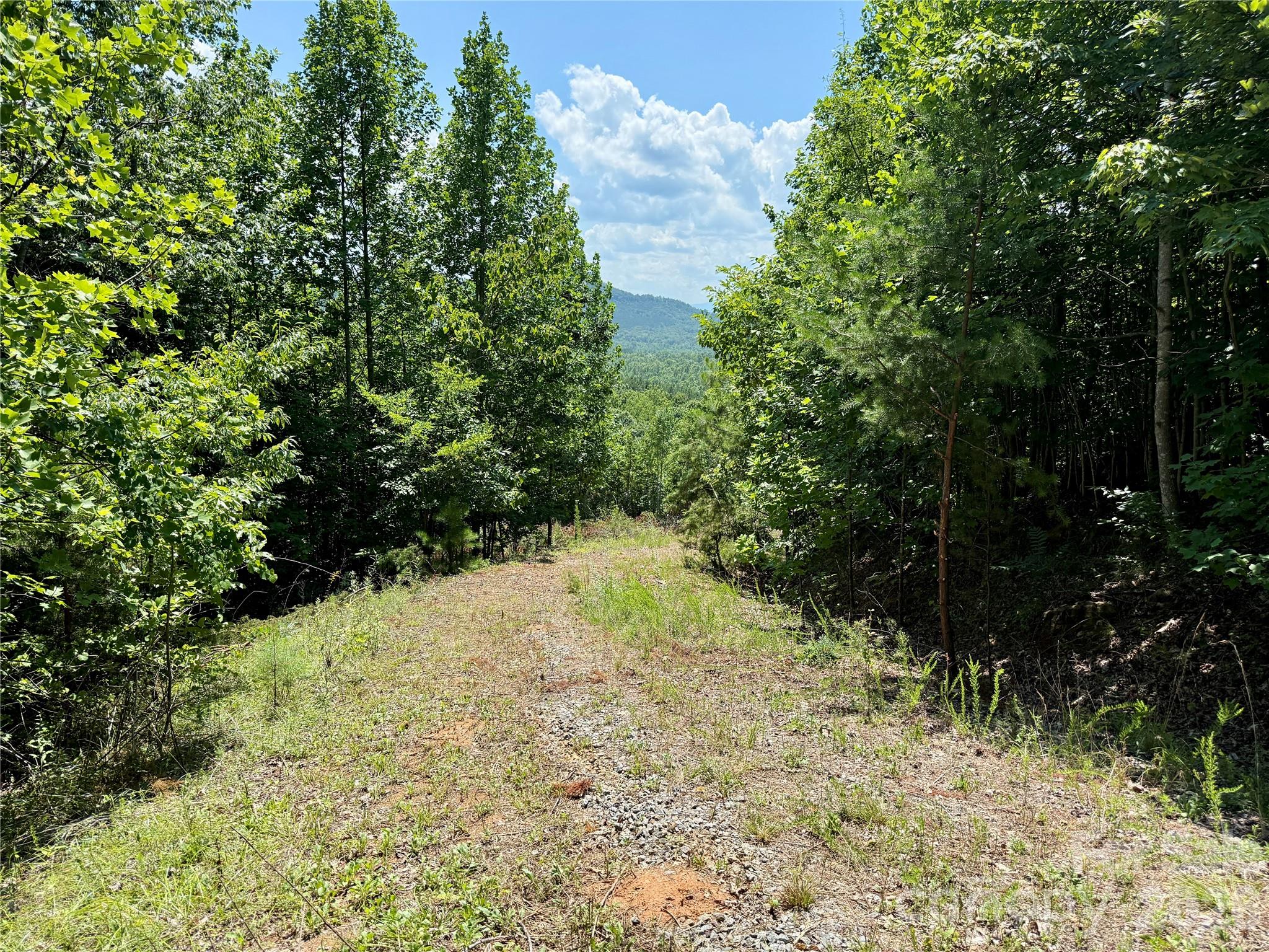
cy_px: 476
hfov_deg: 71.6
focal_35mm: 24
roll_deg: -1.6
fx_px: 880
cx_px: 634
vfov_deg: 56.8
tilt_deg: -10.2
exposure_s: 1/3021
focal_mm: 6.76
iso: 100
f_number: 1.78
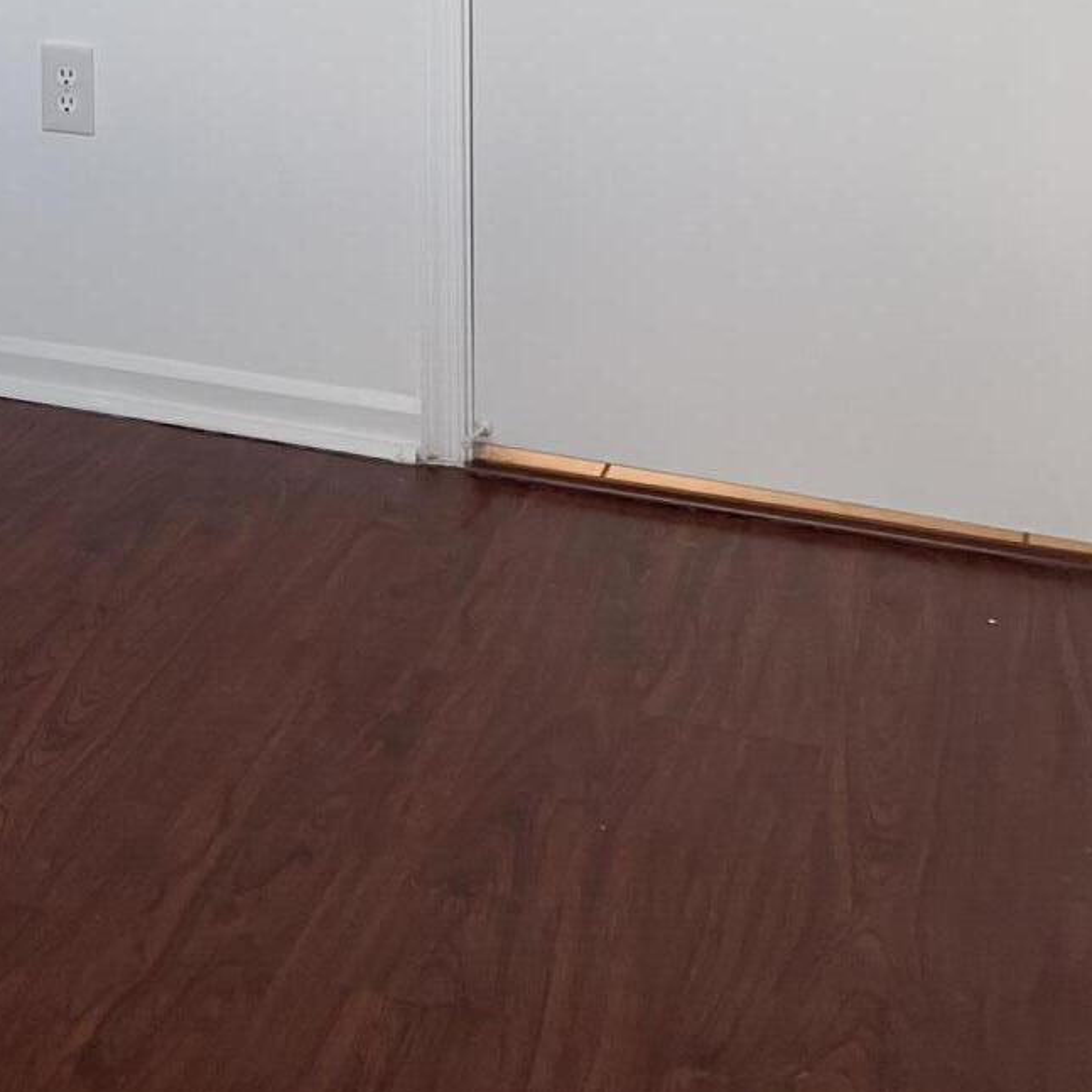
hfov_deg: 22.7
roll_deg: -0.3
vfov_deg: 20.9
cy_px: -518
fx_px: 2534
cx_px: -150
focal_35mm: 71
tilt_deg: +2.0
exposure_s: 1/120
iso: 80
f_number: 1.5
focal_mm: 5.7
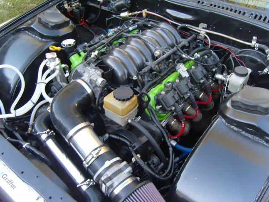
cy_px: 101
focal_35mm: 35
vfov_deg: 40.7
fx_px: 272
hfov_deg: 52.6
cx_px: 134
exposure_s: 1/60
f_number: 2.8
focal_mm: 7.4
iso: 80
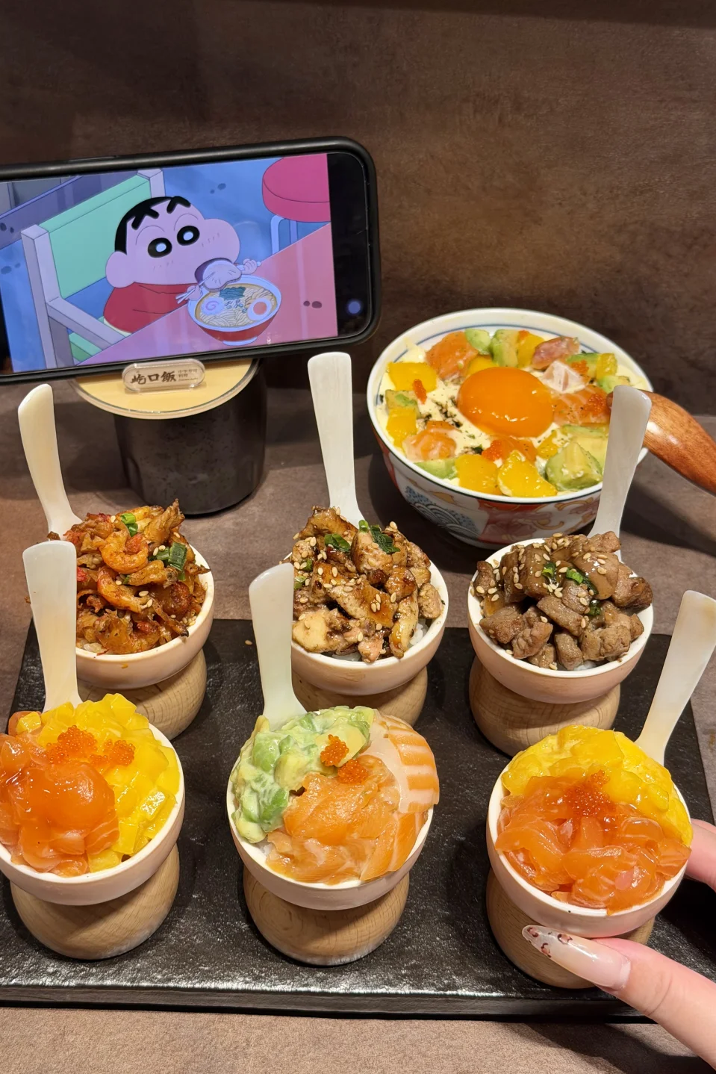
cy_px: 537
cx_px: 343
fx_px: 1491
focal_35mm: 50
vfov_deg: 39.6
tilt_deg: -46.0
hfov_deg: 27.0
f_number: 1.78
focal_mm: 6.76
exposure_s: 1/50
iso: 64
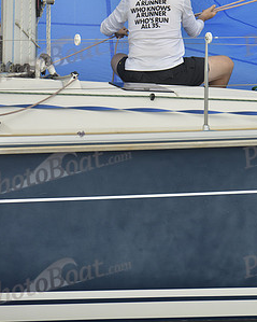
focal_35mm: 364
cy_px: 100
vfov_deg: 5.3
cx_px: 188
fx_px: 3463
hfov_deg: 4.2
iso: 200
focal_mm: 200
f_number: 5.6
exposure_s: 1/1000
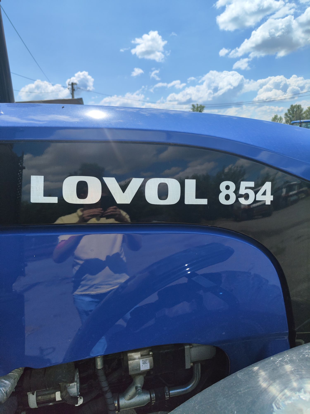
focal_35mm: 24
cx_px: 155
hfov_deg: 56.8
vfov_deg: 71.6
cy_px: 207
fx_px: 287
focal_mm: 6.92
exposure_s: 1/4992
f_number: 1.9
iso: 50
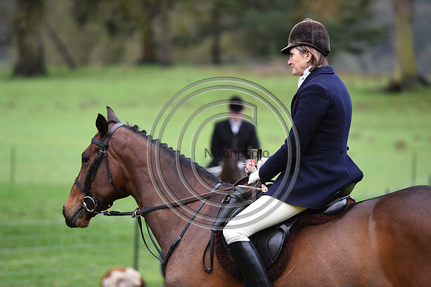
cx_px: 216
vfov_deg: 7.2
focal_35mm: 190
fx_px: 2273
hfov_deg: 10.8
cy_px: 144
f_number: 3.5
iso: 2800
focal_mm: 190
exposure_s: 1/1250
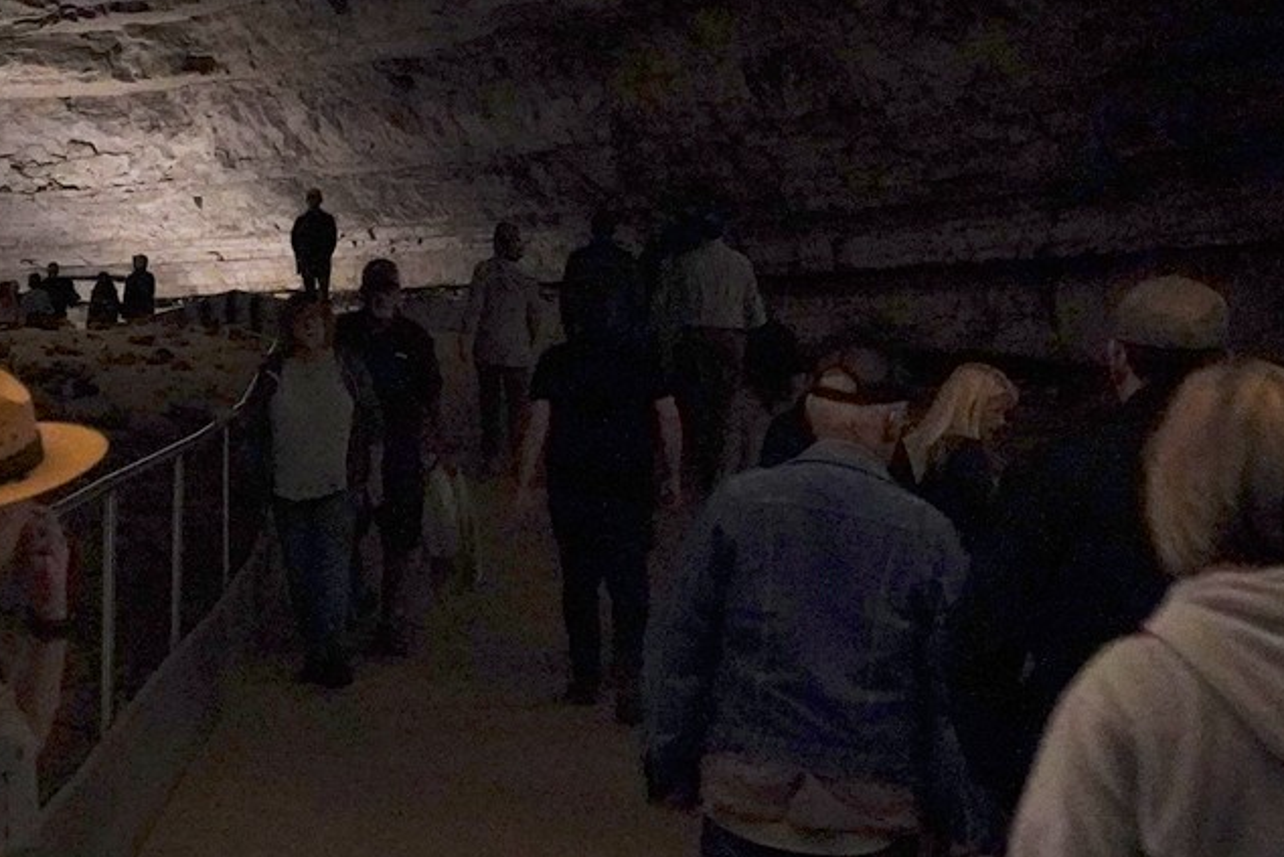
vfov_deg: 13.5
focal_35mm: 101
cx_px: 504
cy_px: 103
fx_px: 3603
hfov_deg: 20.2
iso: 12800
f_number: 5.6
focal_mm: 32
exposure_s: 1/60
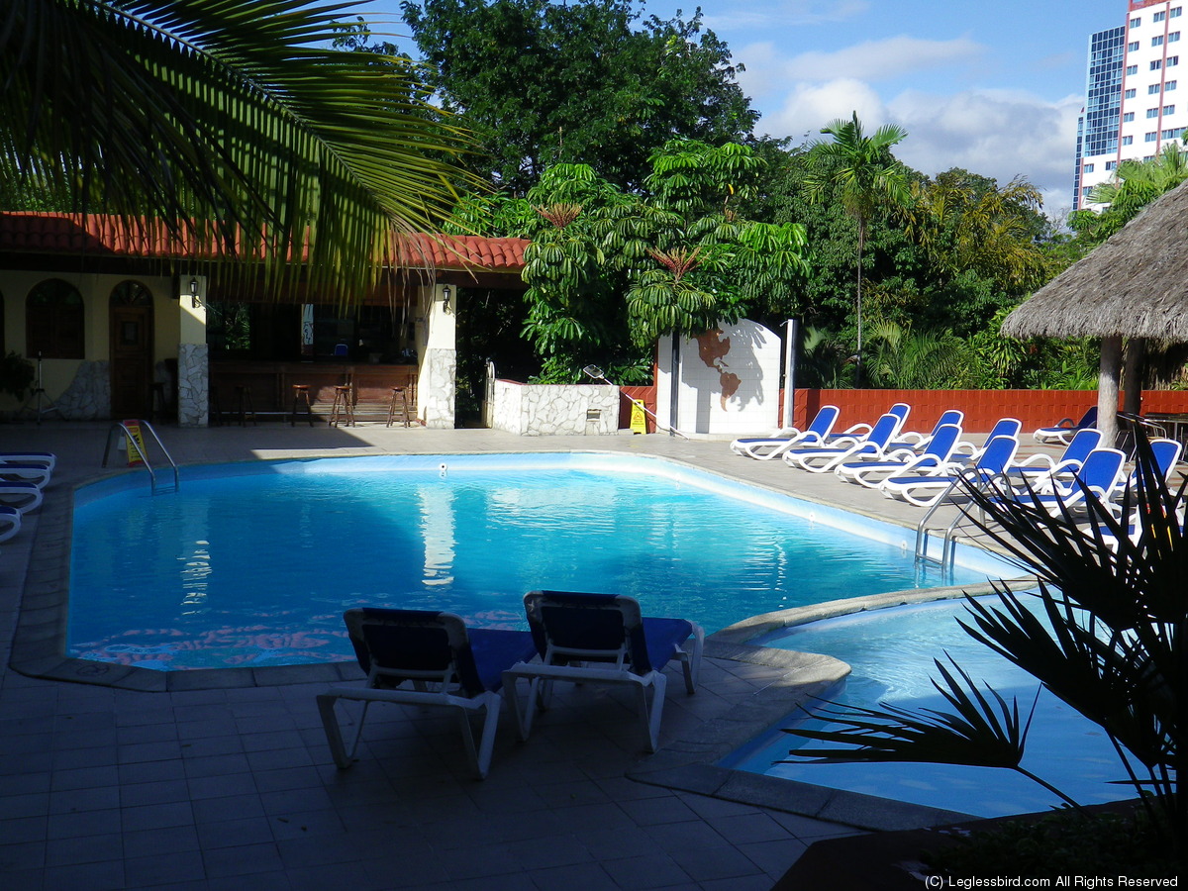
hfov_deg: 45.8
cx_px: 594
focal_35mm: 41
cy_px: 446
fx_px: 1407
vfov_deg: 35.1
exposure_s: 1/125
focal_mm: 7.3
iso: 100
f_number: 10
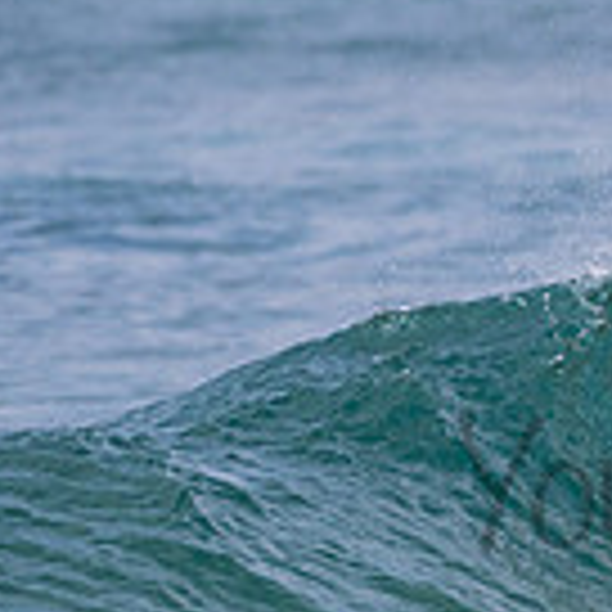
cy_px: 443
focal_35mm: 1817
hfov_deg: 1.0
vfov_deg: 1.0
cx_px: 922
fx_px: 36344
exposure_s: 1/1250
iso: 500
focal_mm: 500
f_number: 5.6
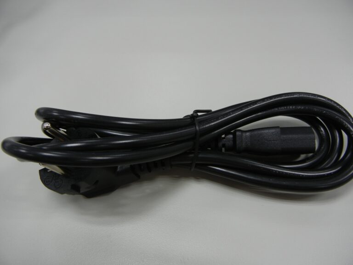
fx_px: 306
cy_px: 132
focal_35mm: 30
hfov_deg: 60.0
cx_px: 176
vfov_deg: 46.8
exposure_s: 1/33
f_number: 3.5
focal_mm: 5.4
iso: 160
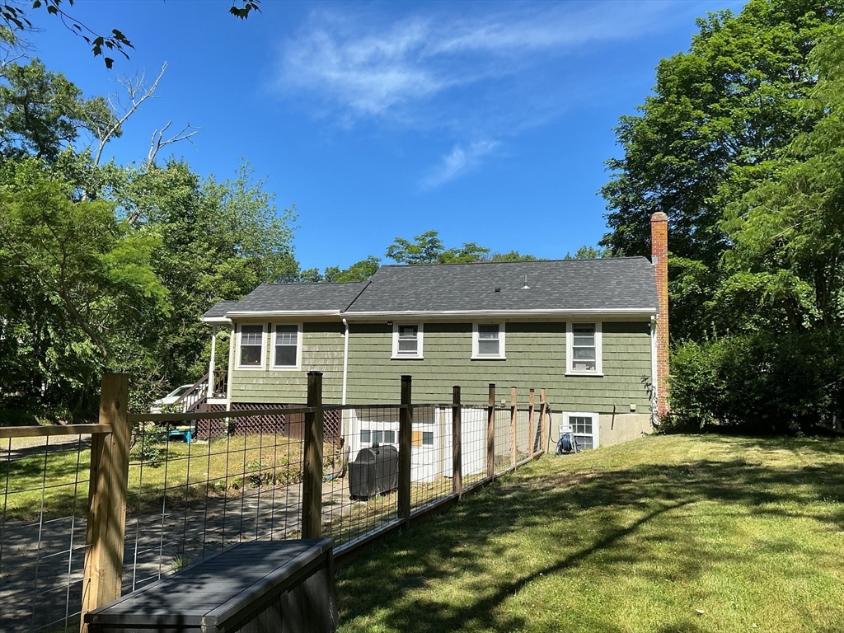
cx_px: 422
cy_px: 316
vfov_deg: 48.2
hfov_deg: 61.7
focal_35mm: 29
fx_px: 707
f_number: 1.8
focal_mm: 3
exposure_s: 1/1377
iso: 25
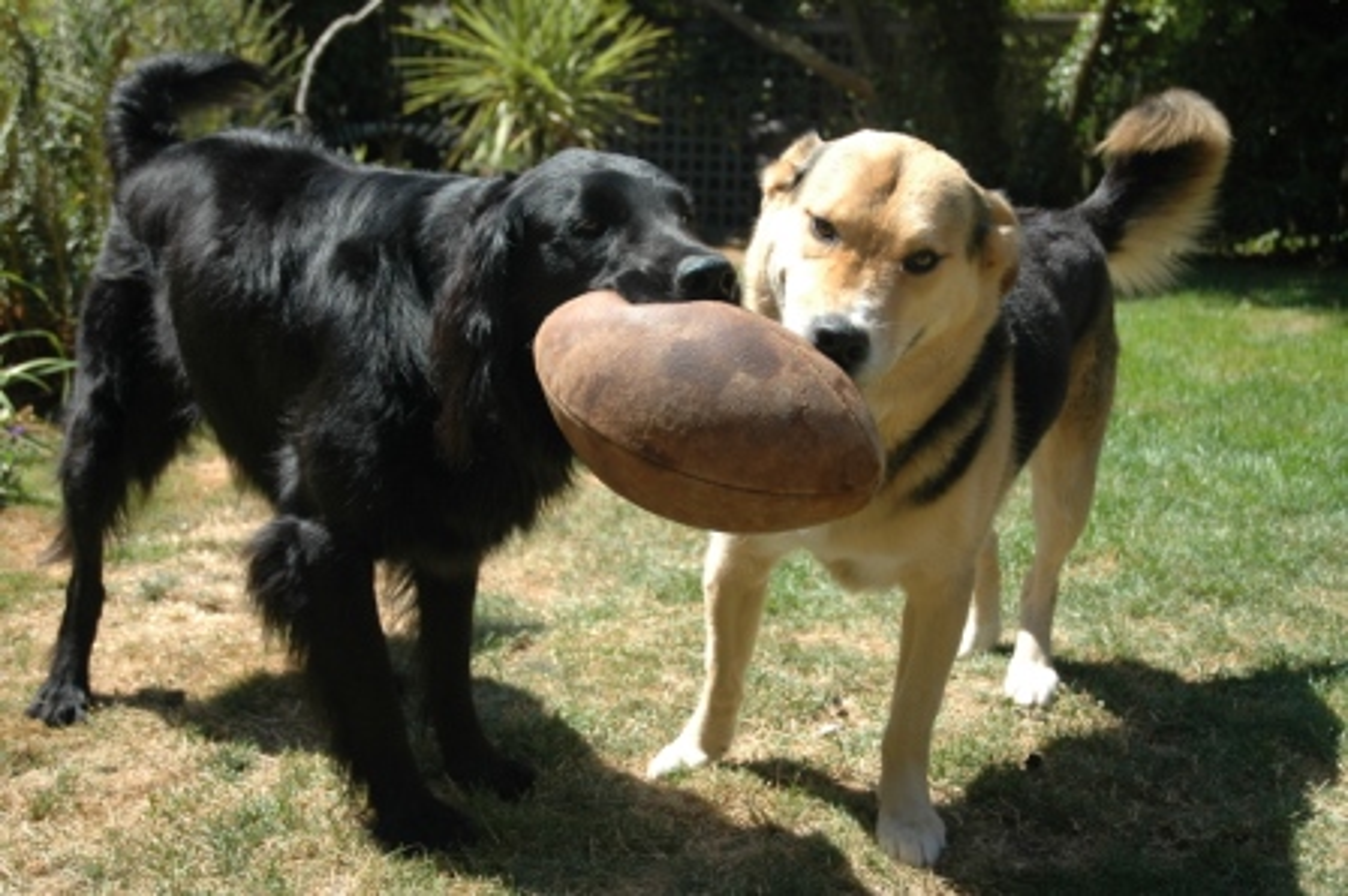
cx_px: 674
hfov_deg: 45.0
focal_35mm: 44
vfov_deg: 30.8
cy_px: 448
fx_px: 1628
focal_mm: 29
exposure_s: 1/640
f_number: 4
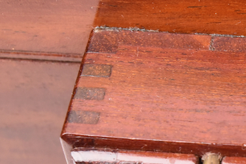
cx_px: 376
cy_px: 109
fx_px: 1394
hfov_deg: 9.8
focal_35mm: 204
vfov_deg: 6.7
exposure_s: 1/125
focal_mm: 60
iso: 3200
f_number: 11
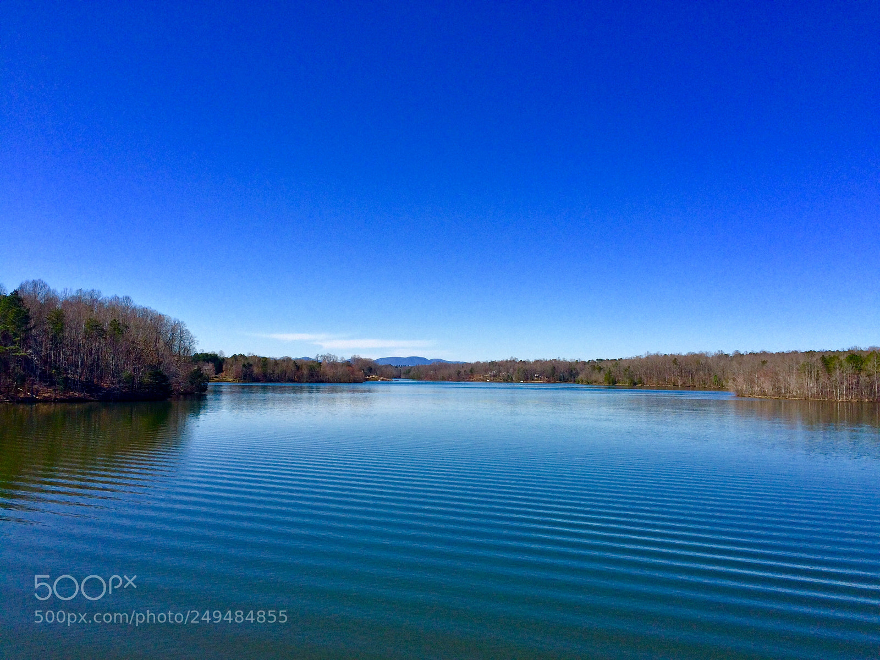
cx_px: 440
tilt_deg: +3.1
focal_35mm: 29
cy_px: 330
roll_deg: -1.0
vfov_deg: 48.2
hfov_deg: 61.7
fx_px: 737
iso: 32
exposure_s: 1/2933
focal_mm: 4.15
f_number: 2.2
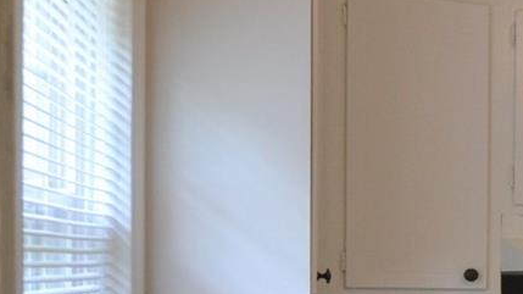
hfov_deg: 18.9
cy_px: 330
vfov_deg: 15.6
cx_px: 1019
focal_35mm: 75
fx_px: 1040
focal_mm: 10
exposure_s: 1/80
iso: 400
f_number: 4.5
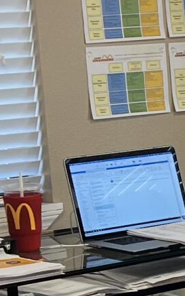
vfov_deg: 11.0
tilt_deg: -10.2
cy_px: 251
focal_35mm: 189
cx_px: 567
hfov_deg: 6.3
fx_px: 1525
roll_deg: +1.2
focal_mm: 5.7
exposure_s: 1/127
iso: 50
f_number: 1.5
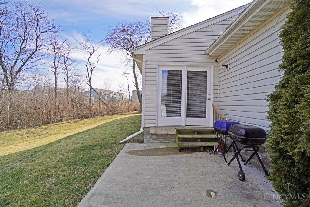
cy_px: 104
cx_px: 155
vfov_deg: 77.3
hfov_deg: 100.4
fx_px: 129
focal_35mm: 15
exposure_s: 1/200
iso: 100
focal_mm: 10
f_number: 8
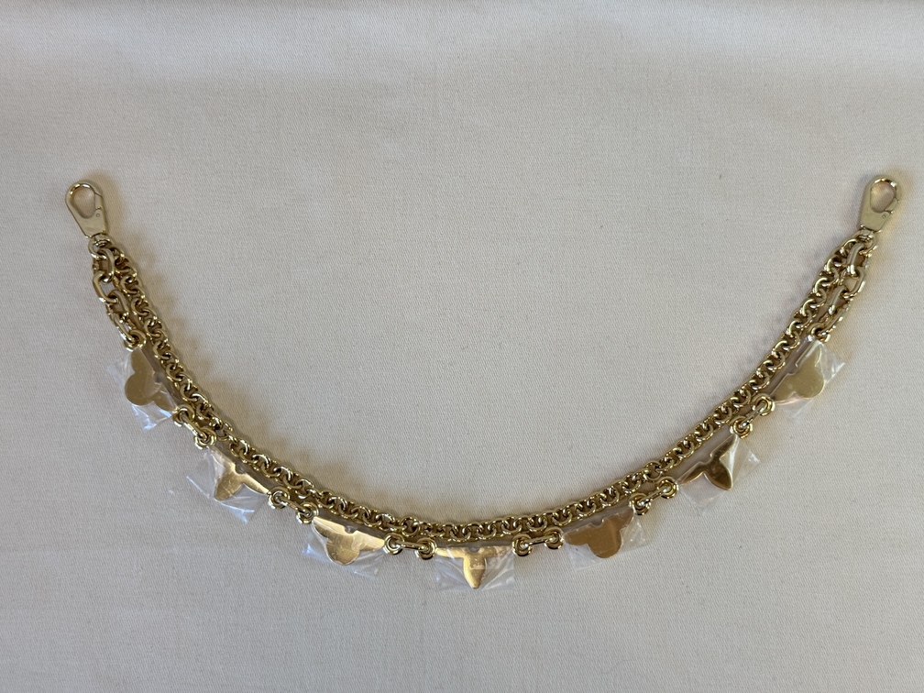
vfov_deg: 30.3
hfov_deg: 39.7
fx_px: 1281
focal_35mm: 48
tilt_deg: -80.9
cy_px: 346
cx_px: 462
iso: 100
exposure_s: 1/100
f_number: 1.78
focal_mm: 6.76
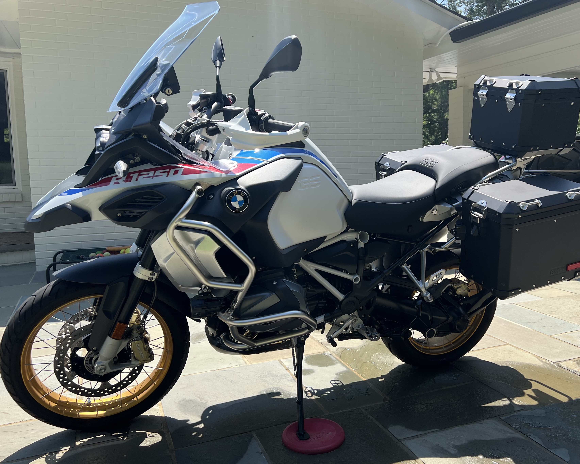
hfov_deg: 58.7
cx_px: 316
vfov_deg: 48.5
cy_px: 218
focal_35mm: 30
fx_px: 515
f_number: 1.5
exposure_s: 1/1869
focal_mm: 5.7
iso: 50
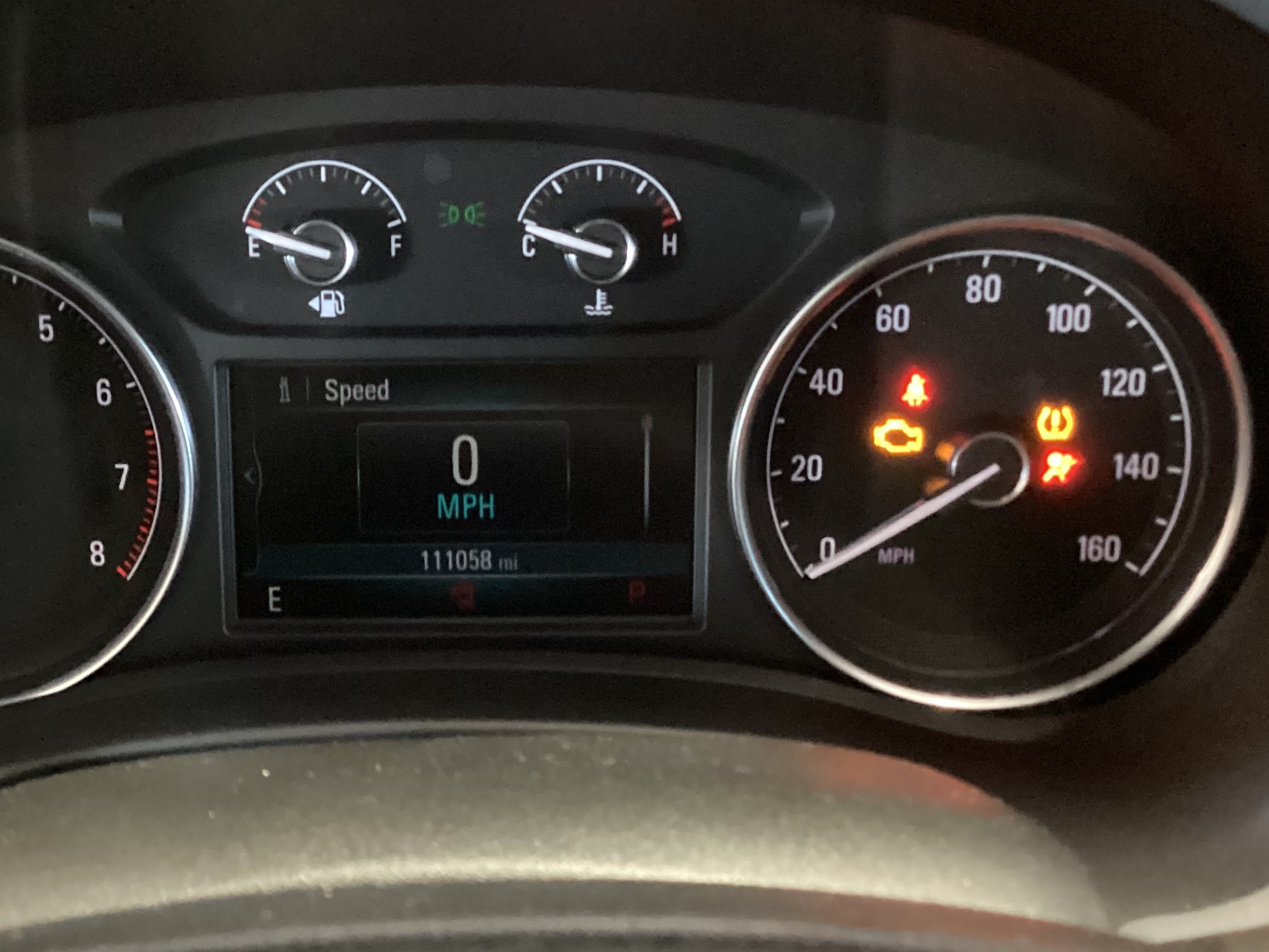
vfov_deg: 30.9
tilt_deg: -26.1
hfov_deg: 40.3
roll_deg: -1.0
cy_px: 485
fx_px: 1723
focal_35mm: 47
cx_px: 510
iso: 800
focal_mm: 3.3
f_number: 2.4
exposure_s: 1/15
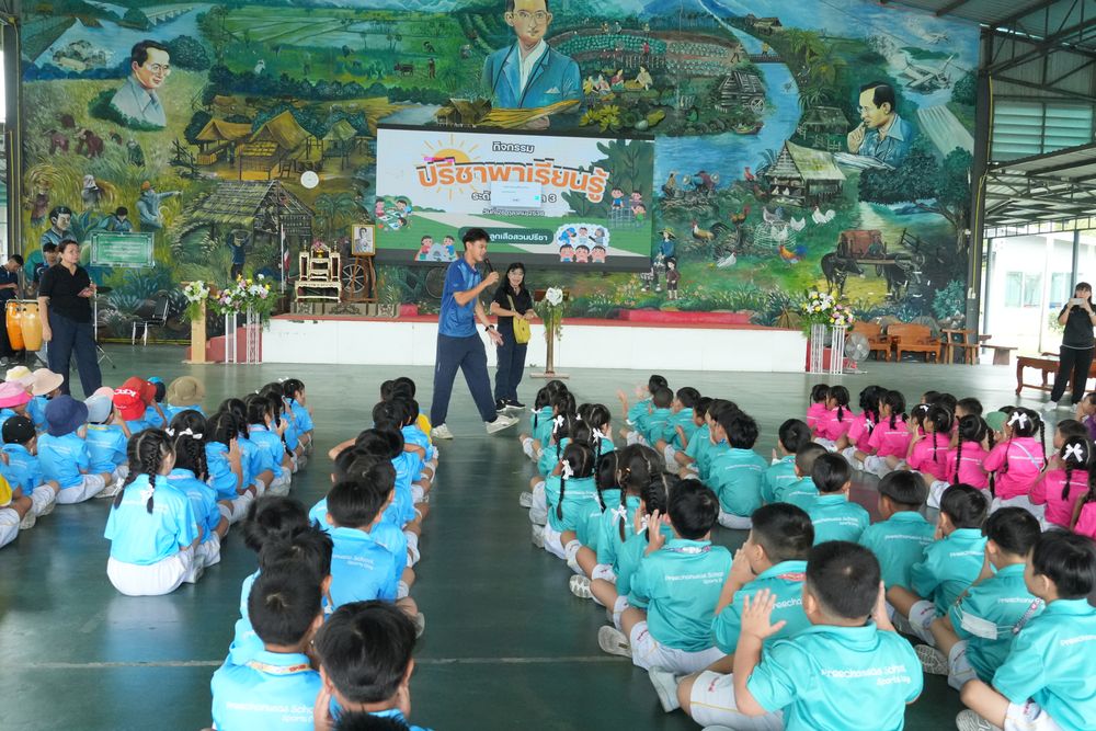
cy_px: 366
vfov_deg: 35.5
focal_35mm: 38
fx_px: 1142
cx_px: 548
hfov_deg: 51.3
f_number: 8
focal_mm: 25
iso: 5000
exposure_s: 1/160
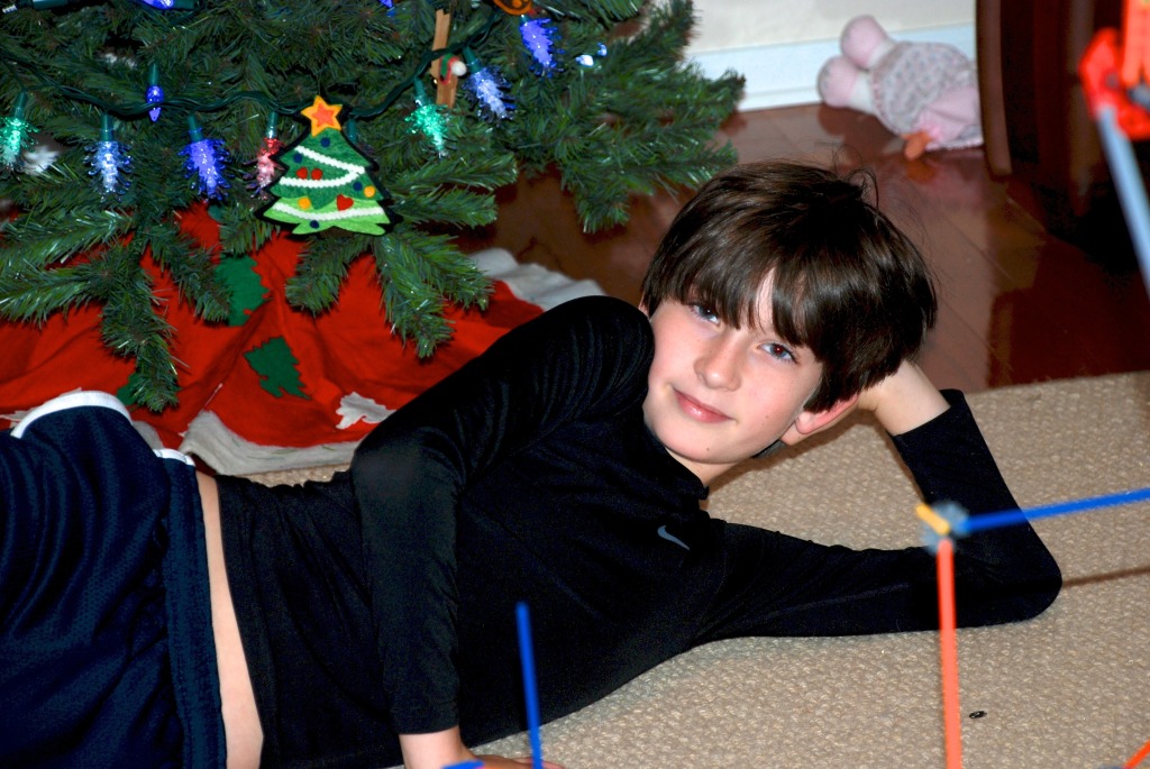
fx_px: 4317
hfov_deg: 15.2
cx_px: 575
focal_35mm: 135
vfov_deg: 10.2
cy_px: 384
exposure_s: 1/60
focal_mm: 90
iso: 200
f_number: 5.6
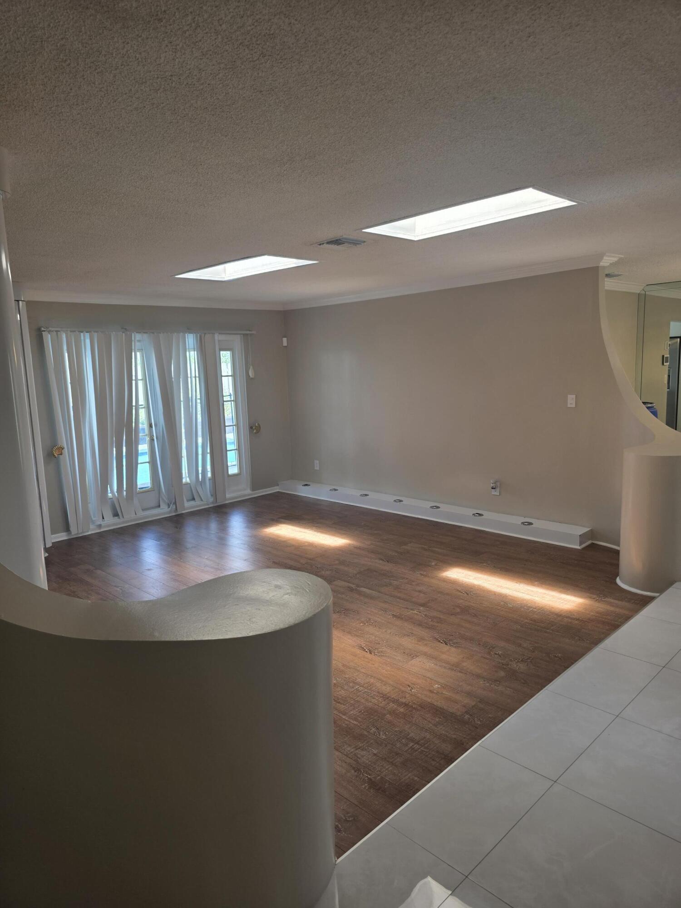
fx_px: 603
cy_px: 454
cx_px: 340
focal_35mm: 23
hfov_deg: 58.9
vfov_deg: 73.9
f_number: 1.7
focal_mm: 6.3
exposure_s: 1/120
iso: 50
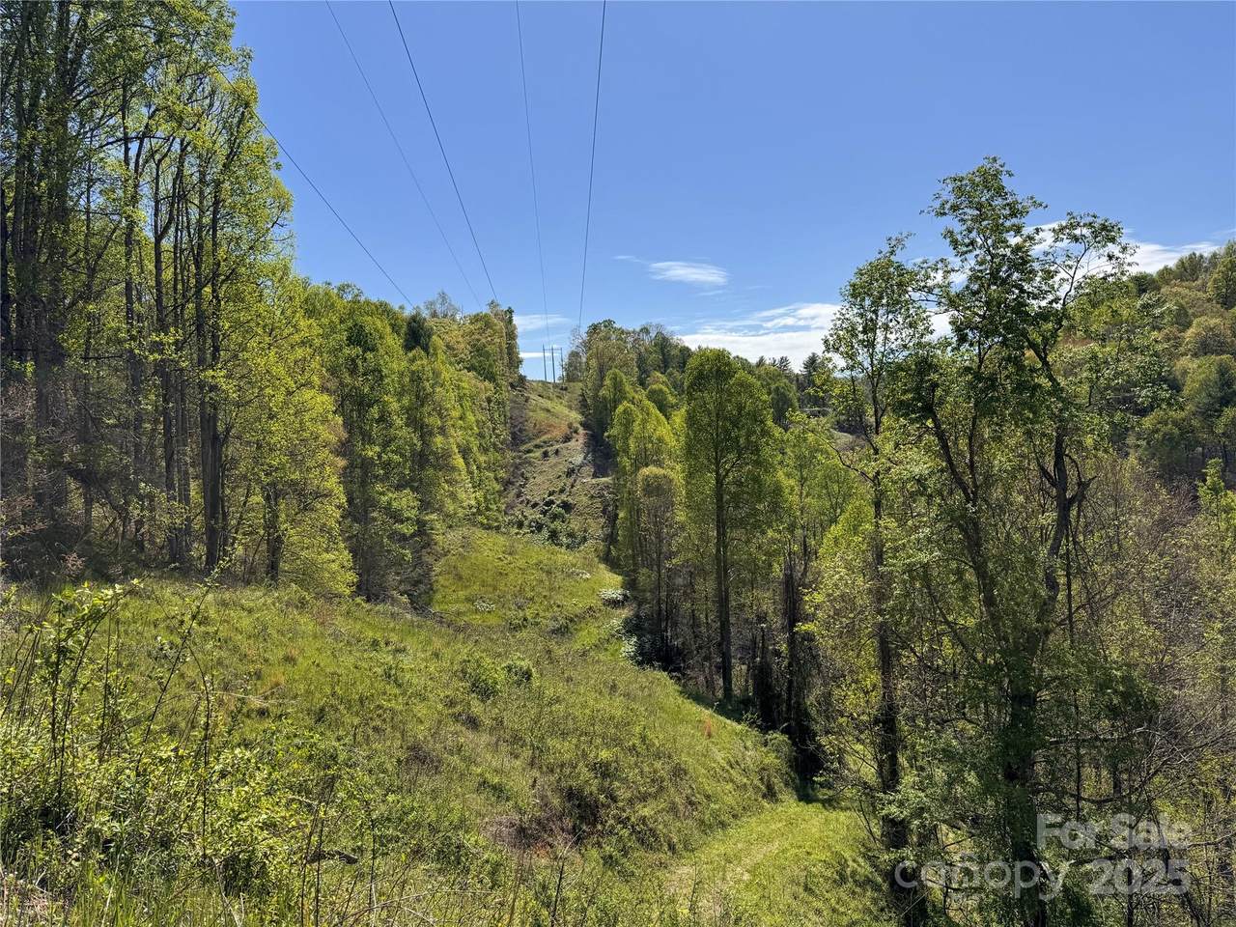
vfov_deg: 56.8
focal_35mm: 24
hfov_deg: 71.6
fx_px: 857
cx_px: 618
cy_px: 464
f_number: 1.78
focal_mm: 6.76
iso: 80
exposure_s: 1/5814
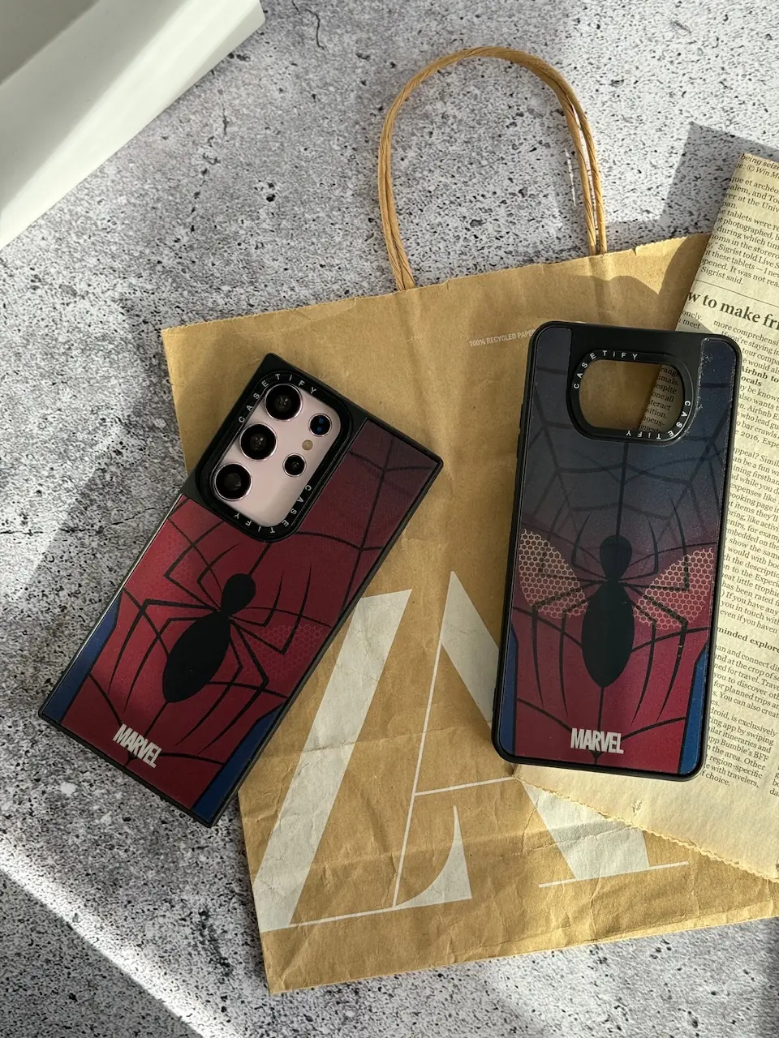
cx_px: 390
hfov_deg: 30.3
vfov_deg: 39.7
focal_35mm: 48
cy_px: 519
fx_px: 1440
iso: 64
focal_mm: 6.86
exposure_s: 1/338
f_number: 1.78
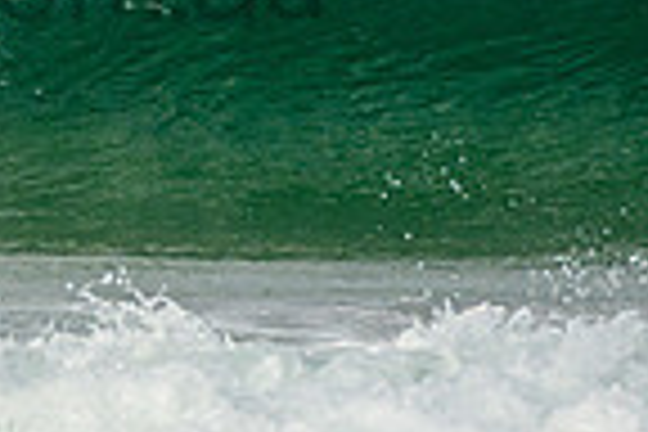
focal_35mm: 1336
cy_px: -159
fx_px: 24046
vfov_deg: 1.0
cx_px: -267
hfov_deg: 1.5
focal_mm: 200
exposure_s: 1/1250
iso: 200
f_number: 5.6
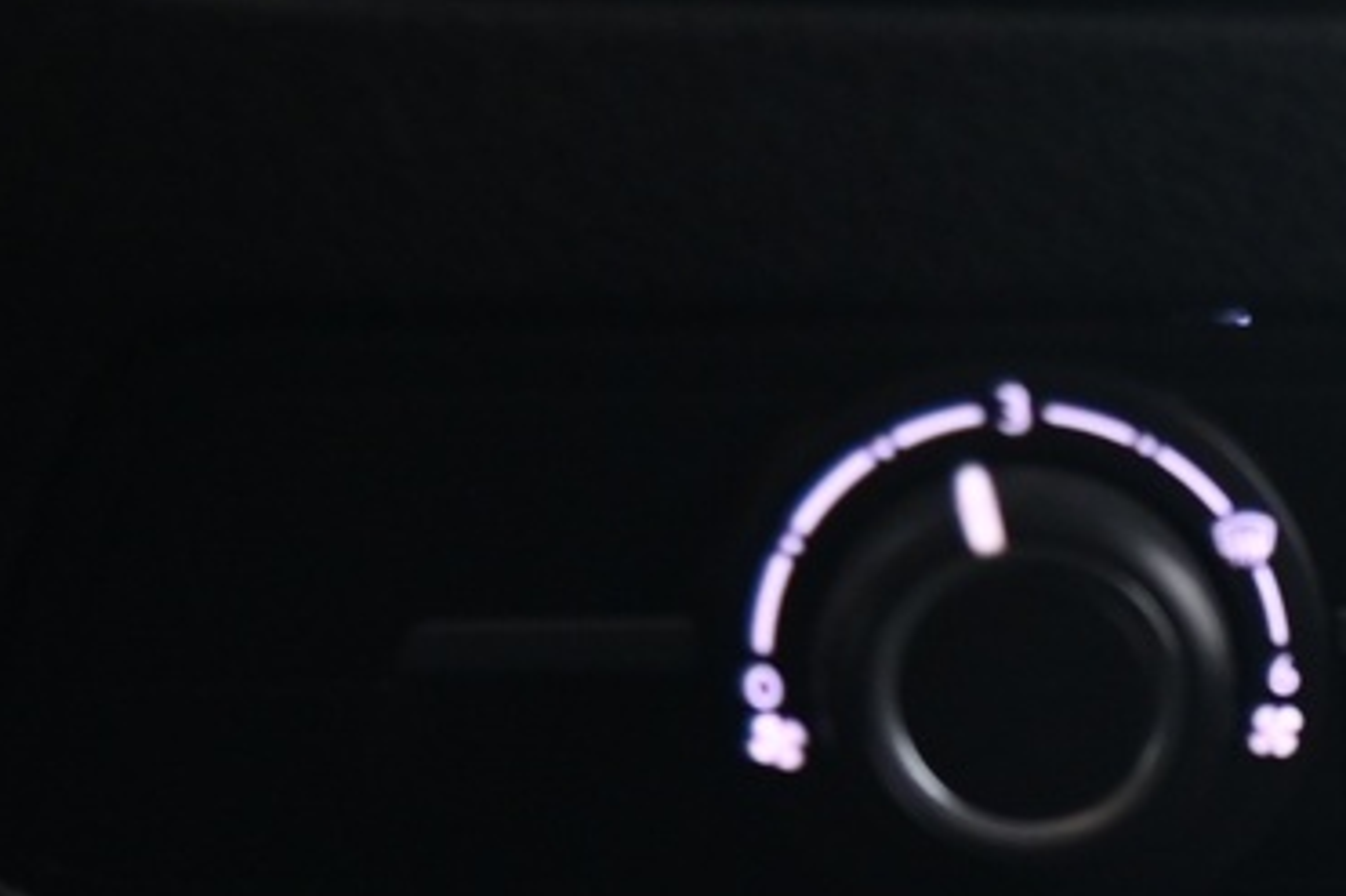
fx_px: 6540
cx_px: 2289
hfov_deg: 11.1
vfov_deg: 7.5
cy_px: 1792
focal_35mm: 175
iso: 2000
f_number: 4
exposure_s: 1/10
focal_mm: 40
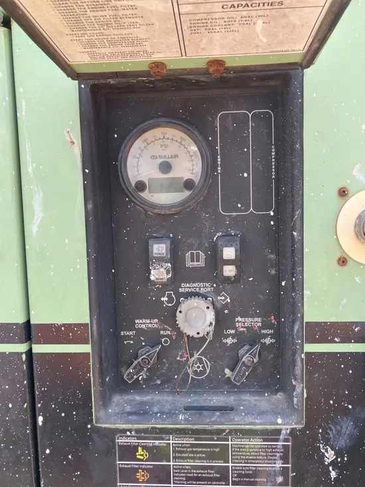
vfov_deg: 63.4
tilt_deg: -7.5
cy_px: 244
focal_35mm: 28
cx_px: 182
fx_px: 394
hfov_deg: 49.8
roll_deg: +1.7
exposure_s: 1/398
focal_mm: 3.99
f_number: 1.8
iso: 32
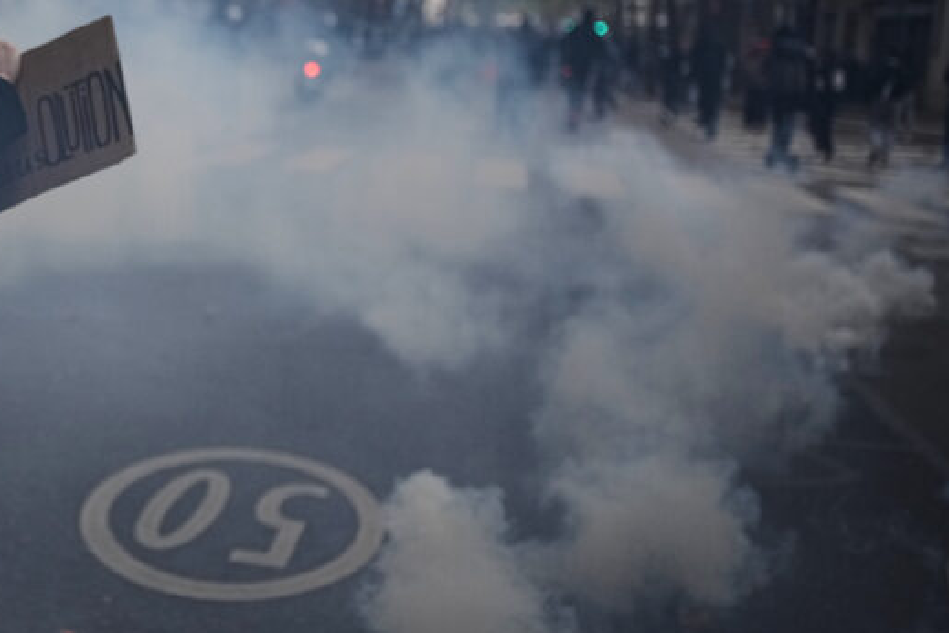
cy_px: 169
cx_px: 31
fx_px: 1819
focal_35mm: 69
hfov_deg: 27.8
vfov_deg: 19.6
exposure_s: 1/2500
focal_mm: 35
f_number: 2
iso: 800
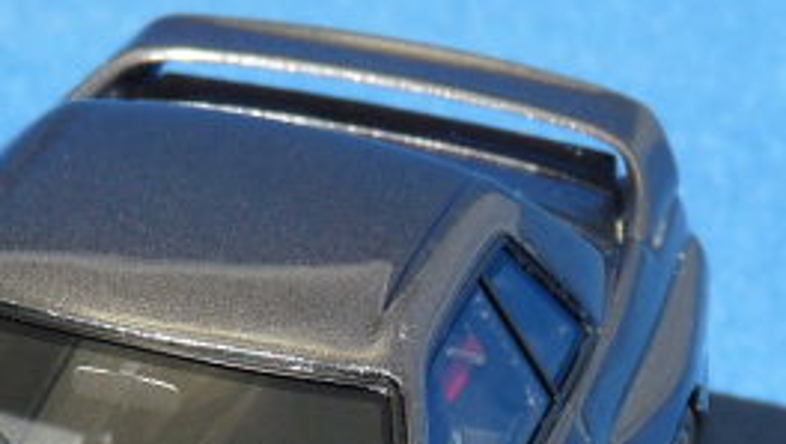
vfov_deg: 3.7
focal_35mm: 327
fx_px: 6821
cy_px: 656
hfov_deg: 6.6
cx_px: 48
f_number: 4
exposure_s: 1/40
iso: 100
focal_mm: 12.4
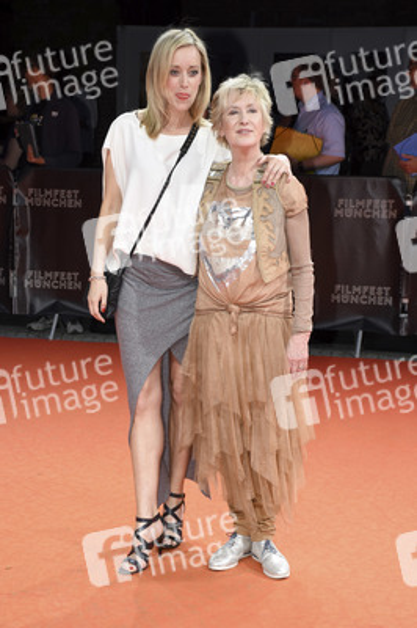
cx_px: 208
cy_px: 314
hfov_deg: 18.9
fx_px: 1253
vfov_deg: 28.1
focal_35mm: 72
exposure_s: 1/160
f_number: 6.3
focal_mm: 48
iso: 400
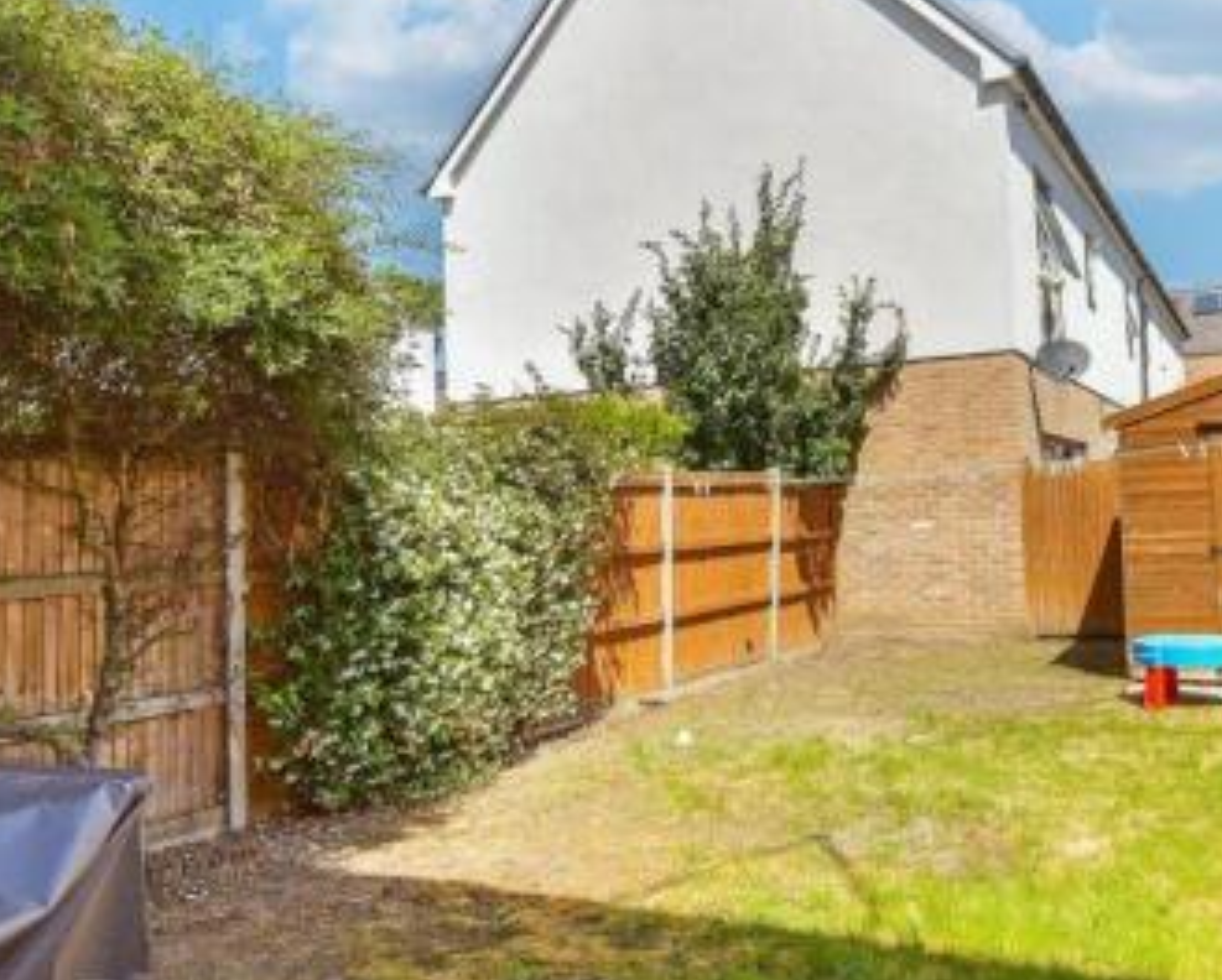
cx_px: 756
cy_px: 466
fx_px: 1014
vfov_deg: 51.6
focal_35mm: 28
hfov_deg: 61.4
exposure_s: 1/200
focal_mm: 10
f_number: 8
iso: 125
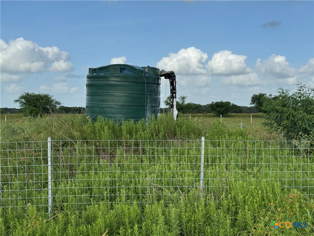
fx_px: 435
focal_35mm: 48
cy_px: 118
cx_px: 157
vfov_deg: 30.3
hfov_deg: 39.7
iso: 64
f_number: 1.78
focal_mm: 6.76
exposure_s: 1/4310
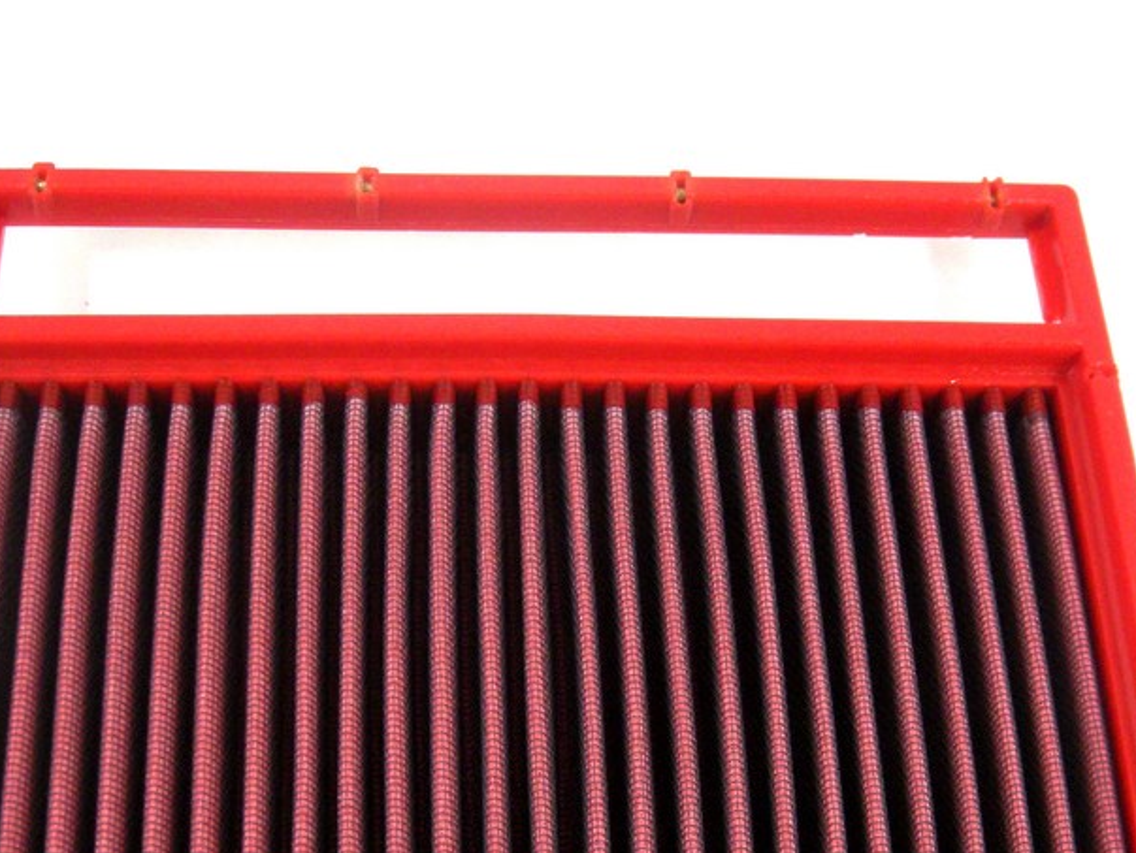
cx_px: 584
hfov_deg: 33.2
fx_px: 1905
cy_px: 672
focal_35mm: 58
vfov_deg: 24.9
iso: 212
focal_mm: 5.7
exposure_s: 1/51.6
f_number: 2.8
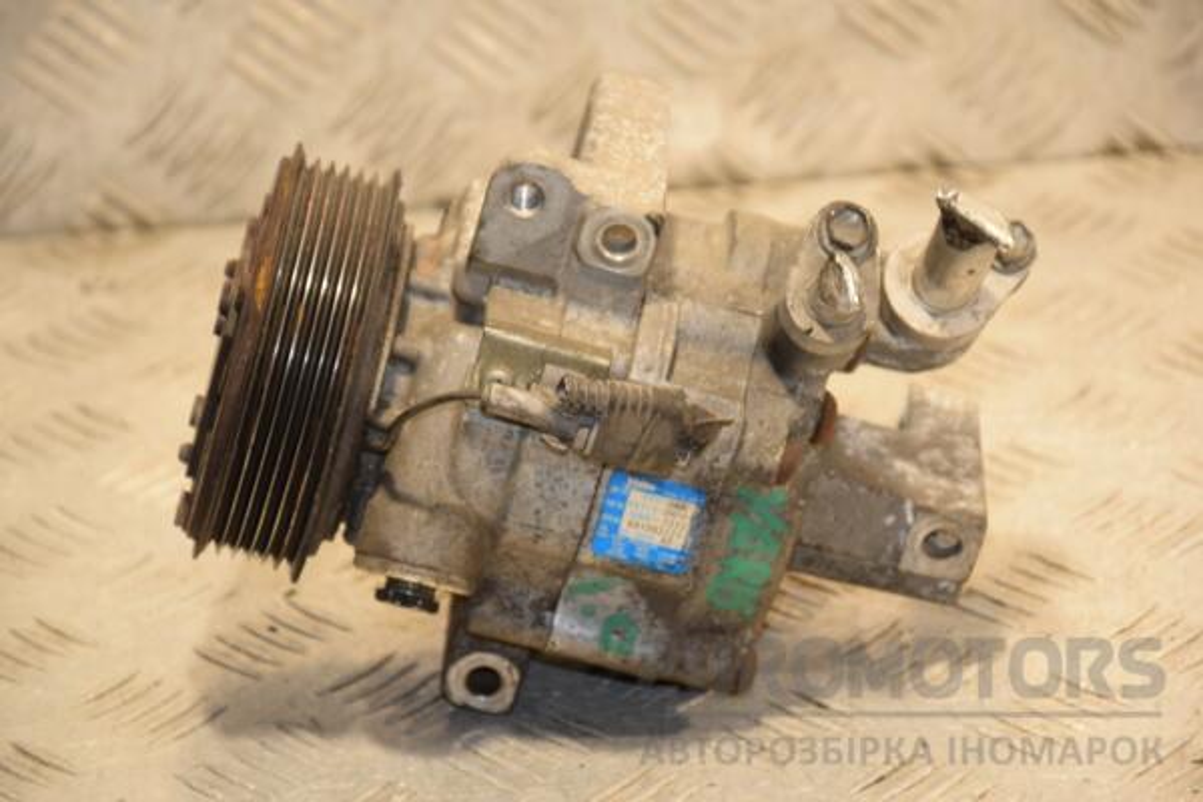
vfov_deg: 8.7
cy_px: 401
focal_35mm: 158
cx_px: 602
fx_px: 5263
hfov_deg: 13.0
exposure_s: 1/100
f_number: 5.6
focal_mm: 105
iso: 800
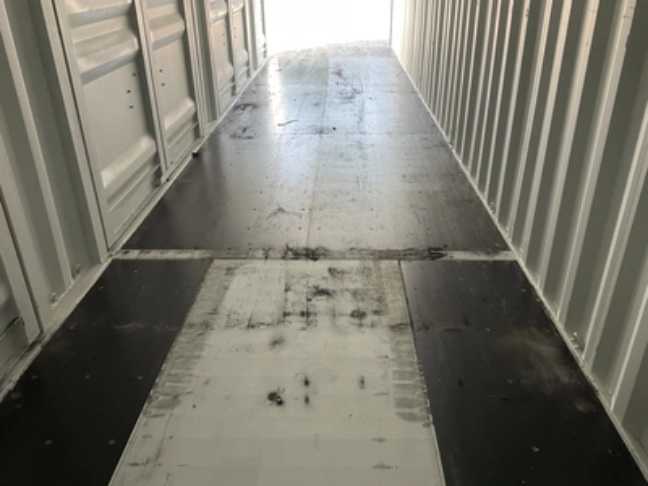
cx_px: 324
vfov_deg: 48.2
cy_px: 243
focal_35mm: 29
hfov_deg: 61.7
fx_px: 543
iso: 64
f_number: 1.8
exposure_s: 1/68
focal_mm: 3
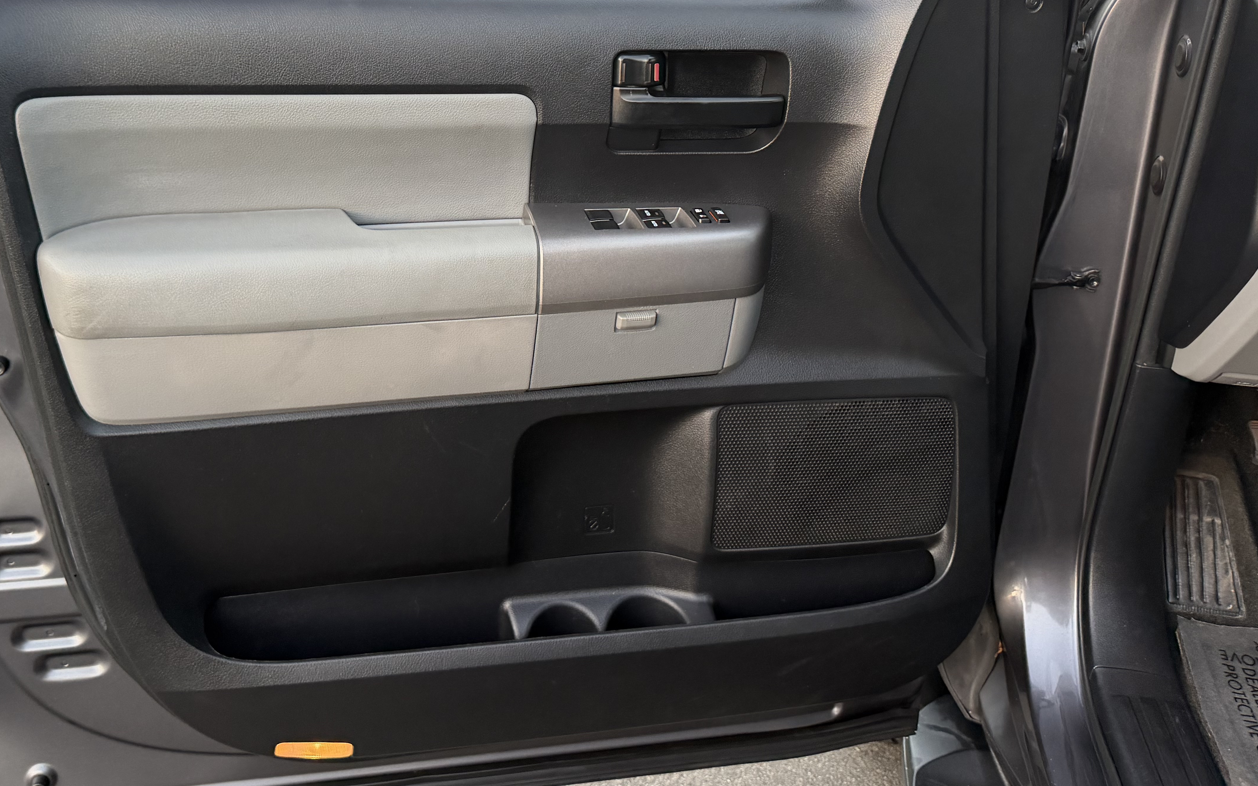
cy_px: 213
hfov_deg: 56.3
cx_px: 507
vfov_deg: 36.5
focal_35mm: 34
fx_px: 1166
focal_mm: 6.76
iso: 200
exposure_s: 1/75
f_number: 1.78
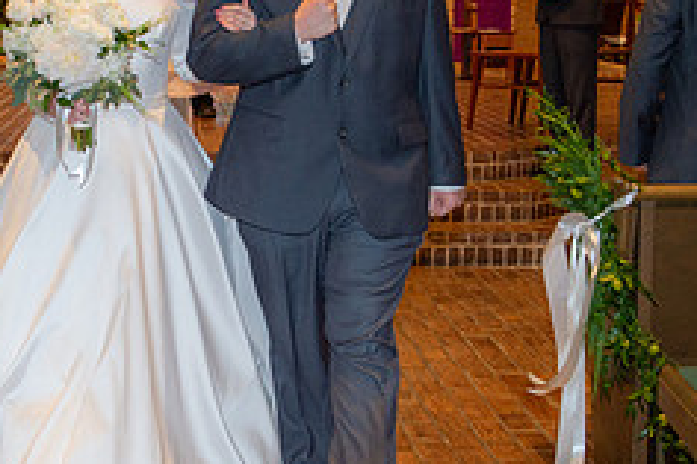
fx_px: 1664
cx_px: 222
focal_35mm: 86
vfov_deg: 15.8
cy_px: 177
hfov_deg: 23.5
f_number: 5.6
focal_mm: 35
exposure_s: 1/125
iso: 1600
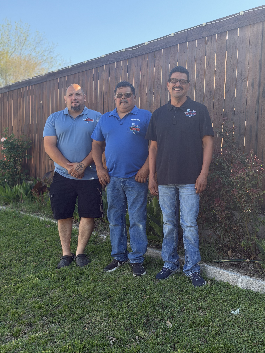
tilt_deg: -1.6
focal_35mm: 48
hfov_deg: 30.3
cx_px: 132
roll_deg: -2.6
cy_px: 176
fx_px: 490
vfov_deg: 39.7
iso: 100
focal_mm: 6.76
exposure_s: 1/1167
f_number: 1.78
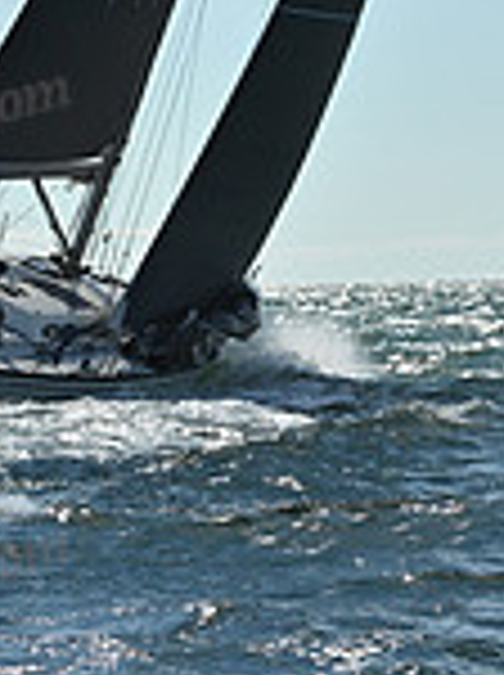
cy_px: -140
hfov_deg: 5.7
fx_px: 5081
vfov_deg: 7.5
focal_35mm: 261
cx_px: 304
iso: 320
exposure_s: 1/5000
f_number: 6.3
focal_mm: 70
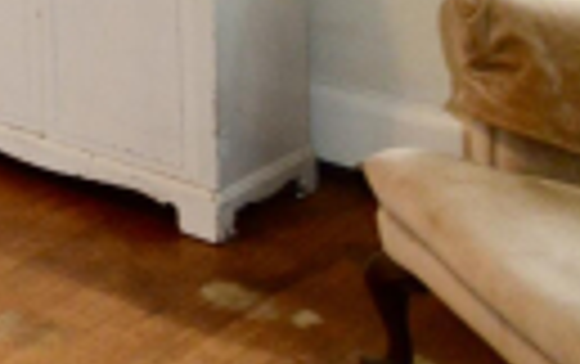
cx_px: -1084
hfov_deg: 12.2
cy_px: -530
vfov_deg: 11.8
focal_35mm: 89
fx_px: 1409
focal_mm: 10
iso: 900
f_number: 3.5
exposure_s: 1/60
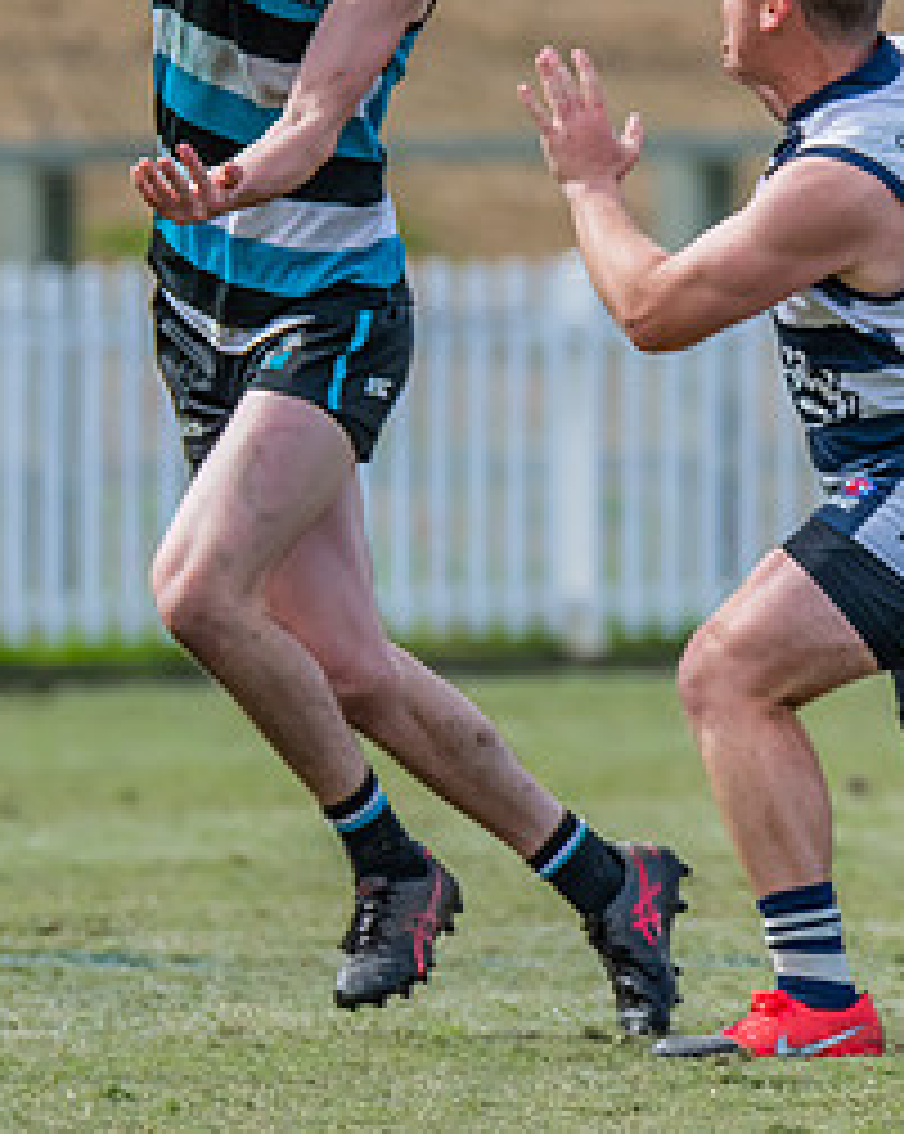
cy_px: 160
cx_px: 149
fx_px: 42350
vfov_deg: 1.5
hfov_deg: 1.2
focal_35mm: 1264
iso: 800
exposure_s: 1/1600
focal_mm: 460
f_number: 6.3
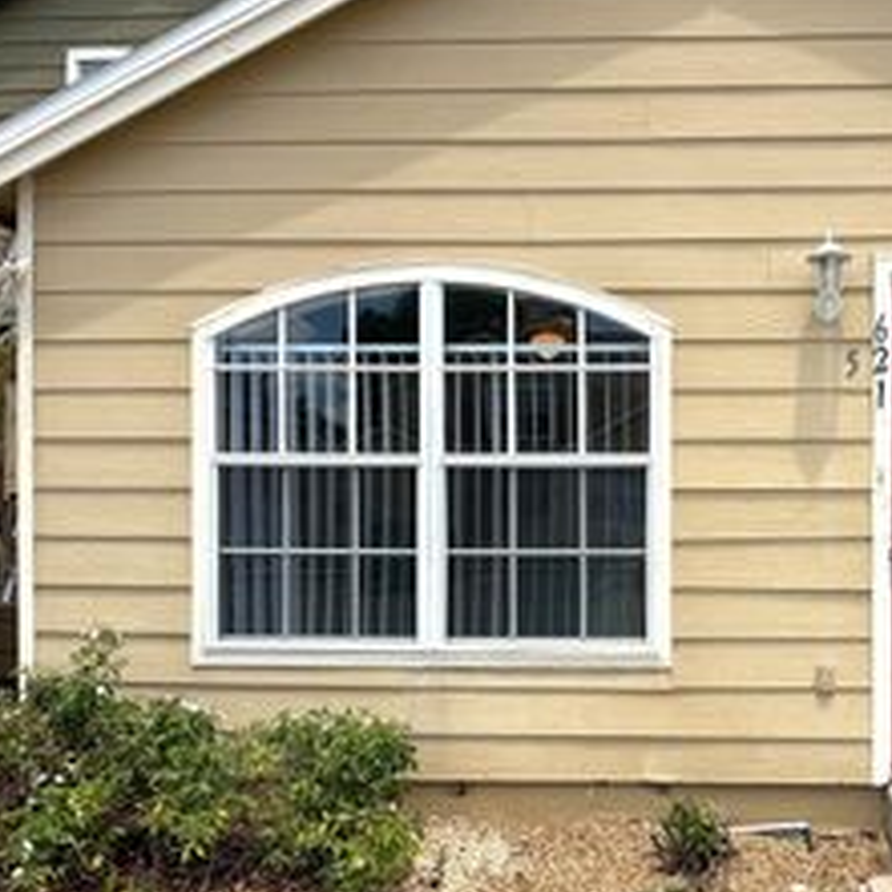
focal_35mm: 48
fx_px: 1399
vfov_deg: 35.3
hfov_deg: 34.2
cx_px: 722
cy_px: 519
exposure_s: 1/4167
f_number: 1.78
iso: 80
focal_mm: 6.76
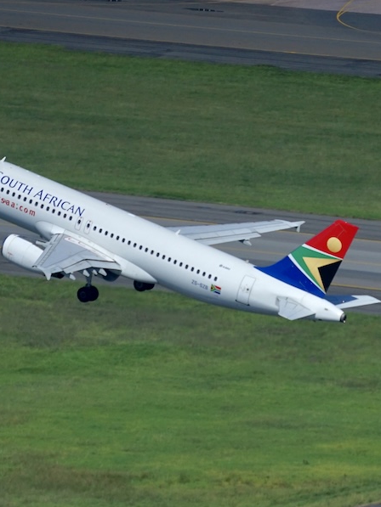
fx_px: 6381
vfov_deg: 4.6
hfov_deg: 3.4
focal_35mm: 435
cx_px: 141
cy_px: 254
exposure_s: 1/6400
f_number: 5.6
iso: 500
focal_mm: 300
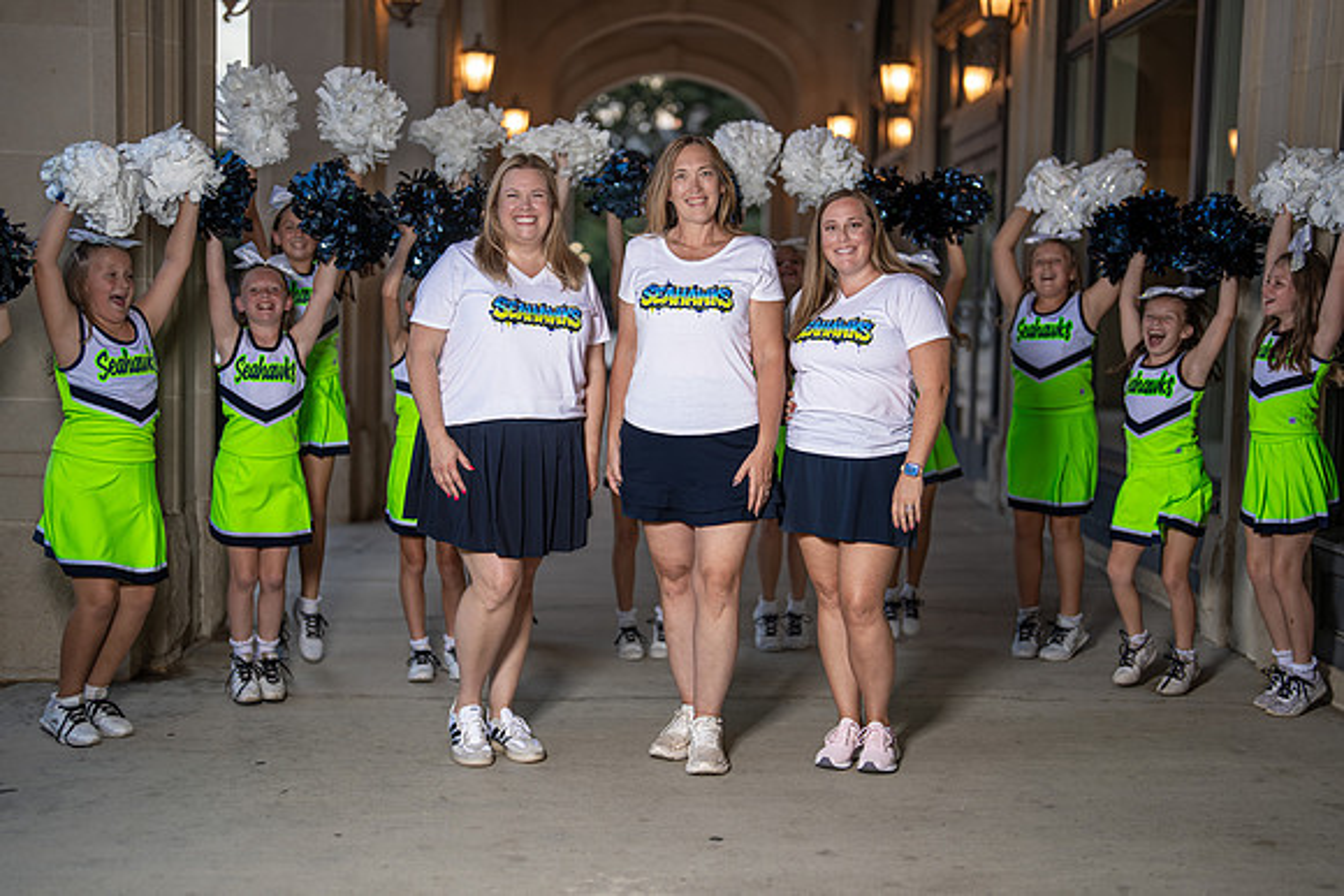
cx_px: 672
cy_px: 448
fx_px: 1915
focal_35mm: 51
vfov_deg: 26.4
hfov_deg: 38.7
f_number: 1.2
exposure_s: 1/400
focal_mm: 50
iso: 100
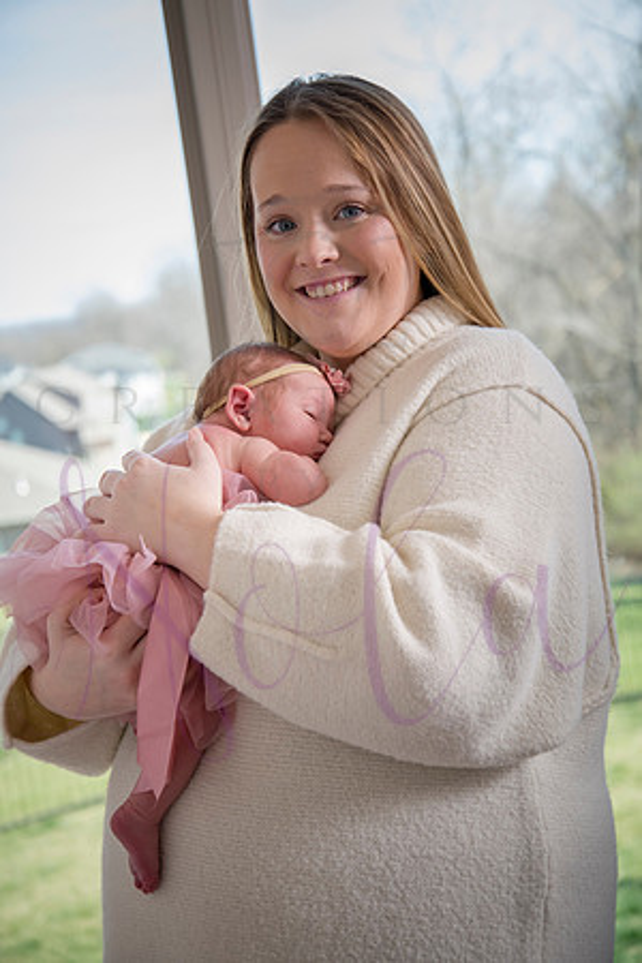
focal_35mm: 72
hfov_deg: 18.9
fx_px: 1926
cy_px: 482
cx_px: 321
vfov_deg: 28.1
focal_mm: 72
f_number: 5.6
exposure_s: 1/250
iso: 500
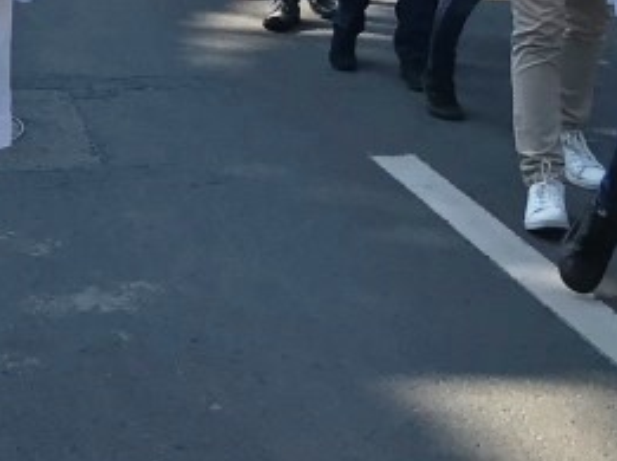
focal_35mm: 110
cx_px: -248
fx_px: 1958
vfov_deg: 12.8
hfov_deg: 16.6
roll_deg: +0.7
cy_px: -196
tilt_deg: -3.0
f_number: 1.8
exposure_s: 1/1429
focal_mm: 3.99
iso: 20
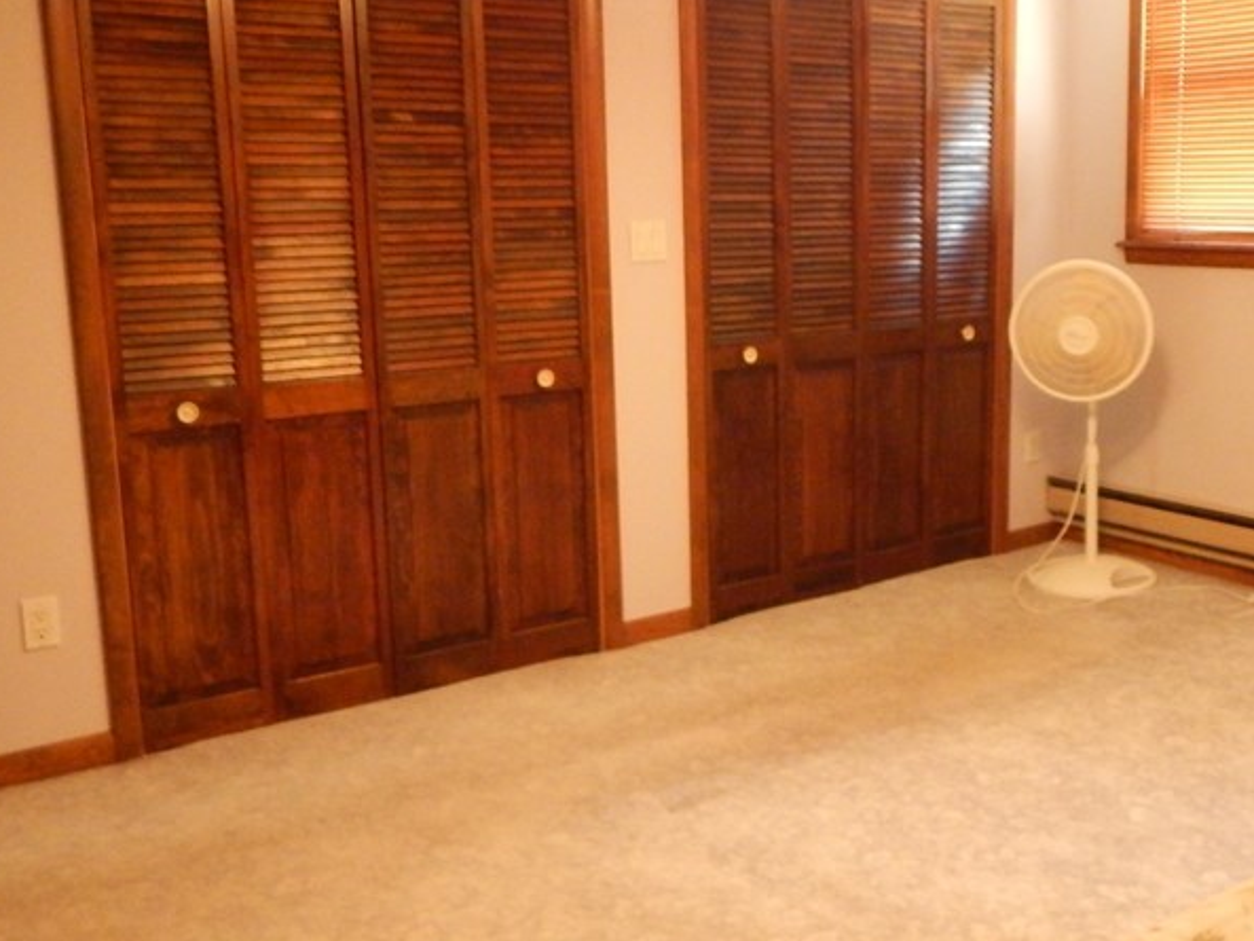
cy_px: 438
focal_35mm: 38
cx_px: 852
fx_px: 1377
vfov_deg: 37.7
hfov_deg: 48.0
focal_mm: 4
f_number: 3
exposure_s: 1/8
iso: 720
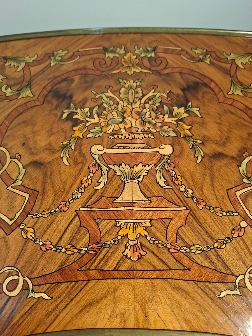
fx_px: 223
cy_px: 168
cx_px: 126
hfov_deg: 58.9
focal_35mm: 23
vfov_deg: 73.9
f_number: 1.8
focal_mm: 5.54
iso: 250
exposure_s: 1/100
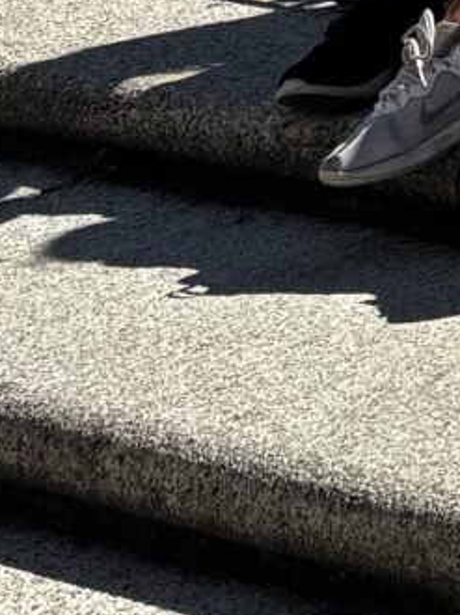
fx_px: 3584
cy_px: -1638
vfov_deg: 7.6
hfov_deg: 6.5
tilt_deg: +16.2
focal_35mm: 202
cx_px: 1536
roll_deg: +0.6
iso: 50
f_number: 1.6
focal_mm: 5.96
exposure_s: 1/1543
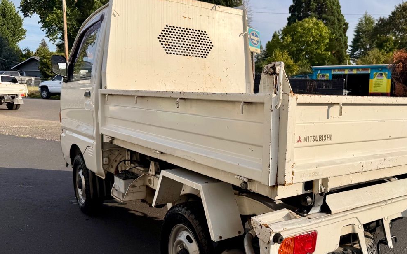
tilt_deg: -9.2
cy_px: 149
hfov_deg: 57.2
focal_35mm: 33
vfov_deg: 38.2
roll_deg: -0.3
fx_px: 366
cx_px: 263
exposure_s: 1/5319
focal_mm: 6.76
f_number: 1.78
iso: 80
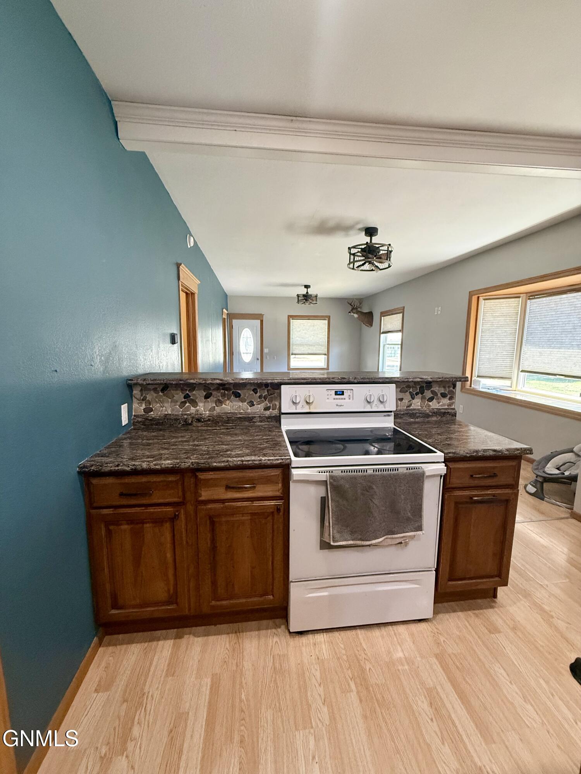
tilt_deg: -7.6
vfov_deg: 102.1
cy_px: 387
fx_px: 313
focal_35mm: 14
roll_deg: -0.9
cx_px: 290
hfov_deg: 85.7
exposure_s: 1/120
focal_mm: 2.22
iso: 500
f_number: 2.2
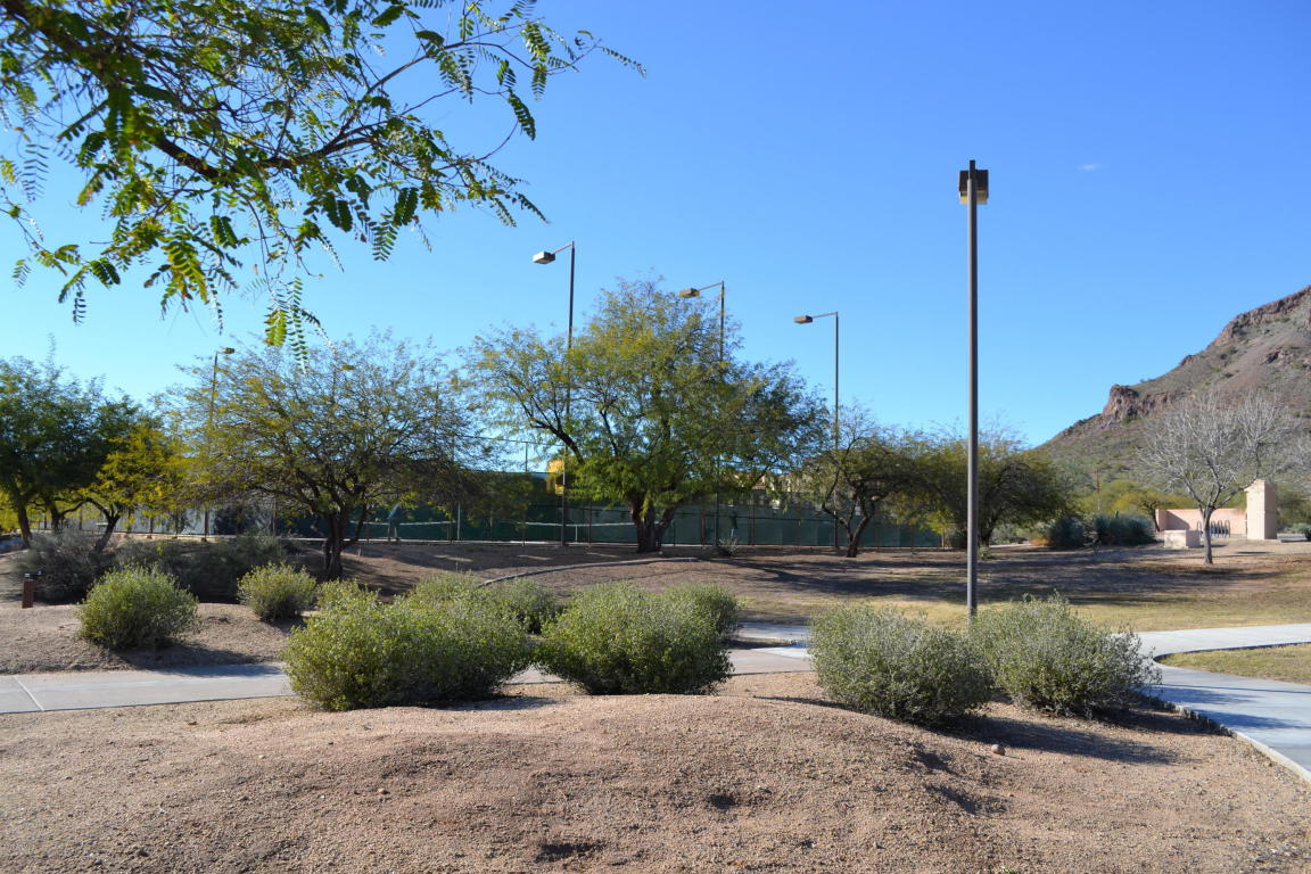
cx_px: 656
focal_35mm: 27
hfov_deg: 67.4
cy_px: 437
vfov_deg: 47.9
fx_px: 983
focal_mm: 18
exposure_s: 1/250
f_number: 8
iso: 100
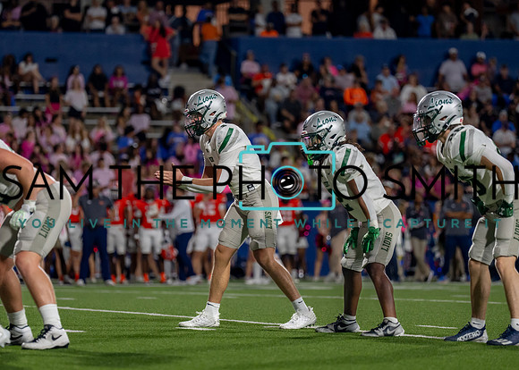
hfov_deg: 8.7
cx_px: 224
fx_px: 3420
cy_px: 188
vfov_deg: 6.2
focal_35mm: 232
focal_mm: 167
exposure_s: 1/1250
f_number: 2.8
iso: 2000
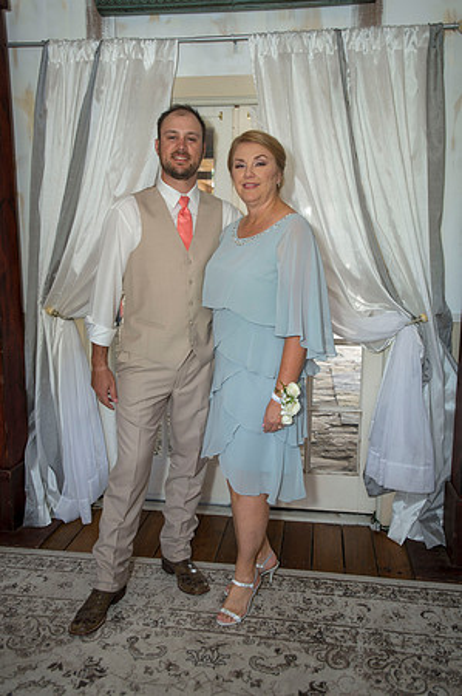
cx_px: 231
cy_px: 348
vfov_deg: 62.0
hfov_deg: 43.5
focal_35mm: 30
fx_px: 579
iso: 200
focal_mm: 30
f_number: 3.2
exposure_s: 1/60
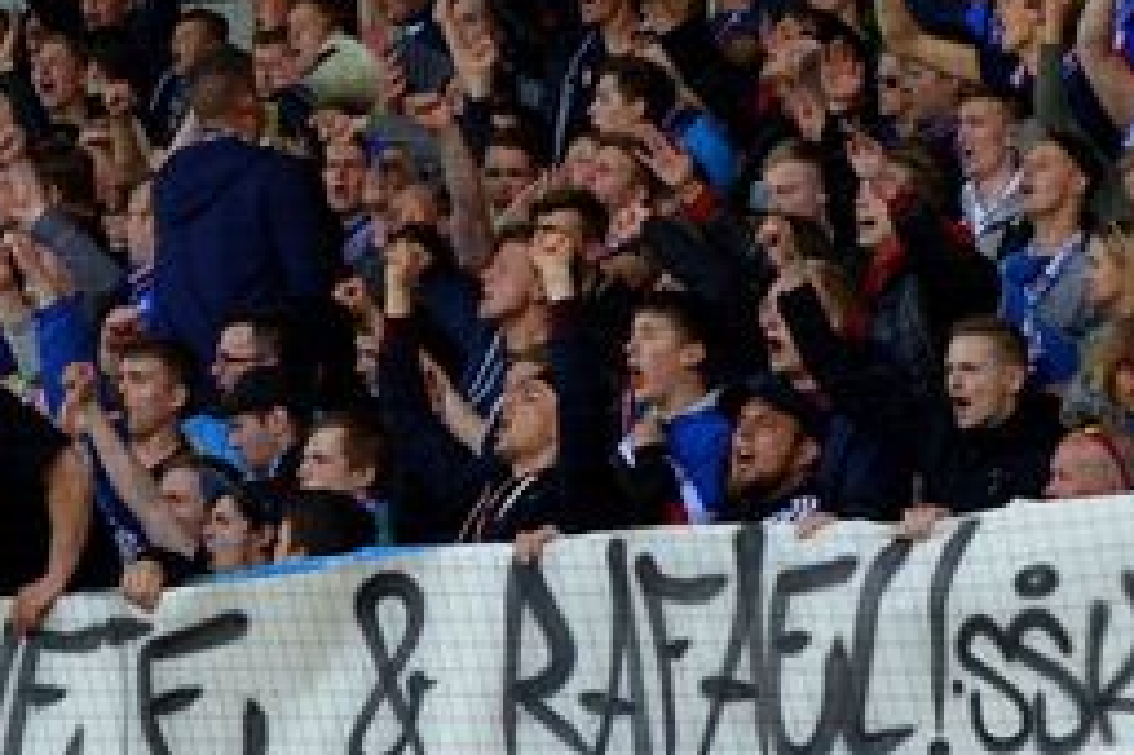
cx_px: 57
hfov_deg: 8.8
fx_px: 7335
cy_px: 706
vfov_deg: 5.9
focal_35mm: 233
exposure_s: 1/1000
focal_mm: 70
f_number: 4
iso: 560
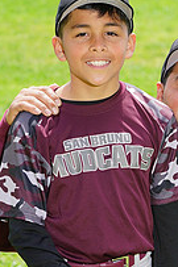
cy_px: 301
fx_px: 3098
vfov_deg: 4.9
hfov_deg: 3.3
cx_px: 152
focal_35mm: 417
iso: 200
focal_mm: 146
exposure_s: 1/200
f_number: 8
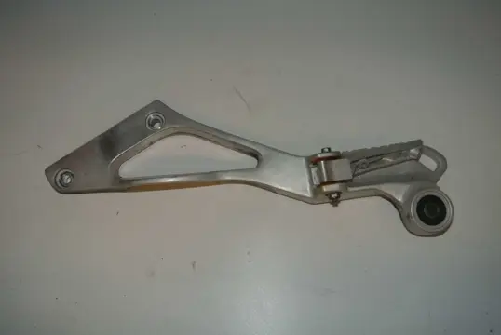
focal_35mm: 32
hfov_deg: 58.7
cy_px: 168
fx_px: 446
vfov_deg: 41.2
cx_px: 250
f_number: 3.8
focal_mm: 12.2
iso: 200
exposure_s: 1/60
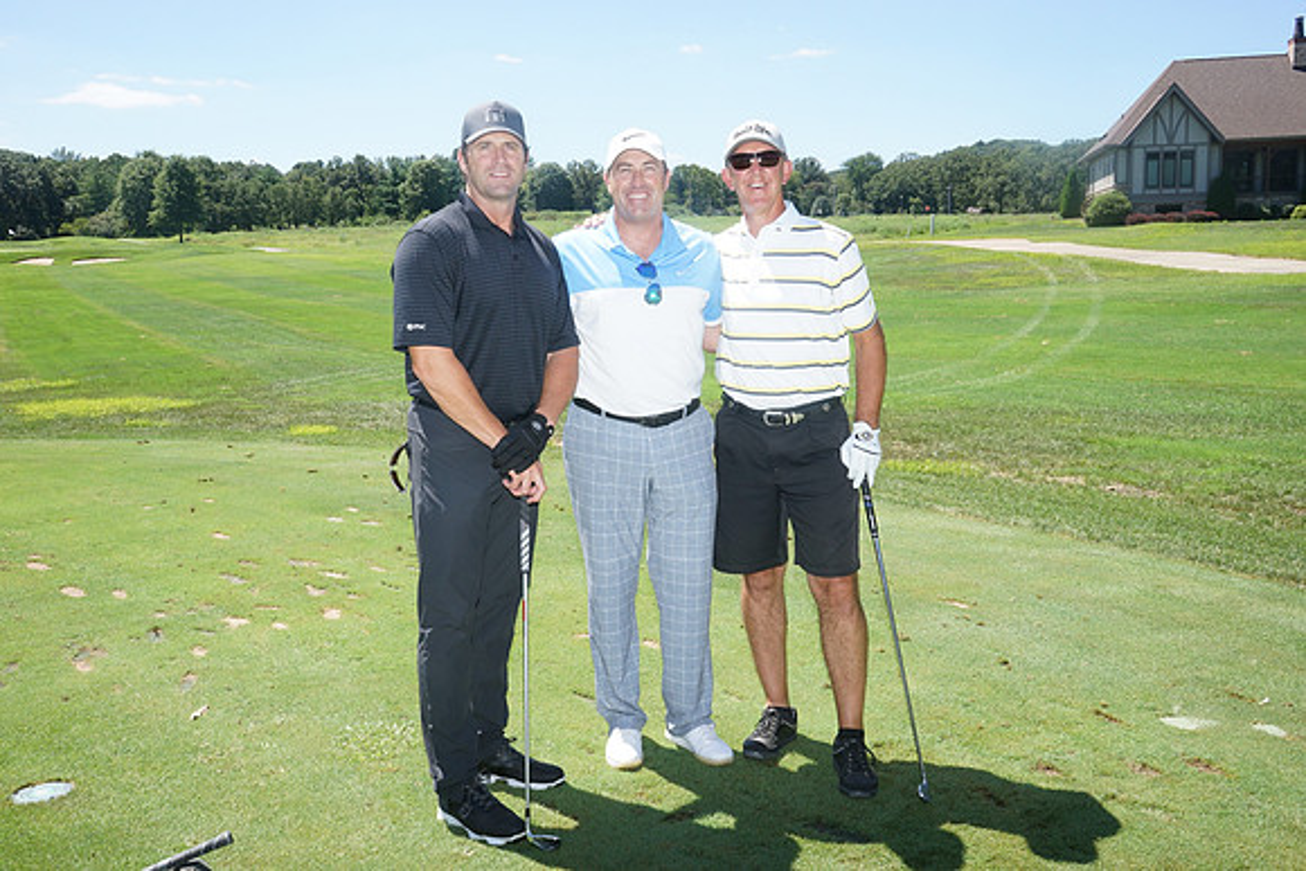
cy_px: 436
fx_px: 1270
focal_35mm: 35
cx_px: 653
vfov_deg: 37.9
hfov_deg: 54.4
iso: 800
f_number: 18
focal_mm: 35
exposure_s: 1/200
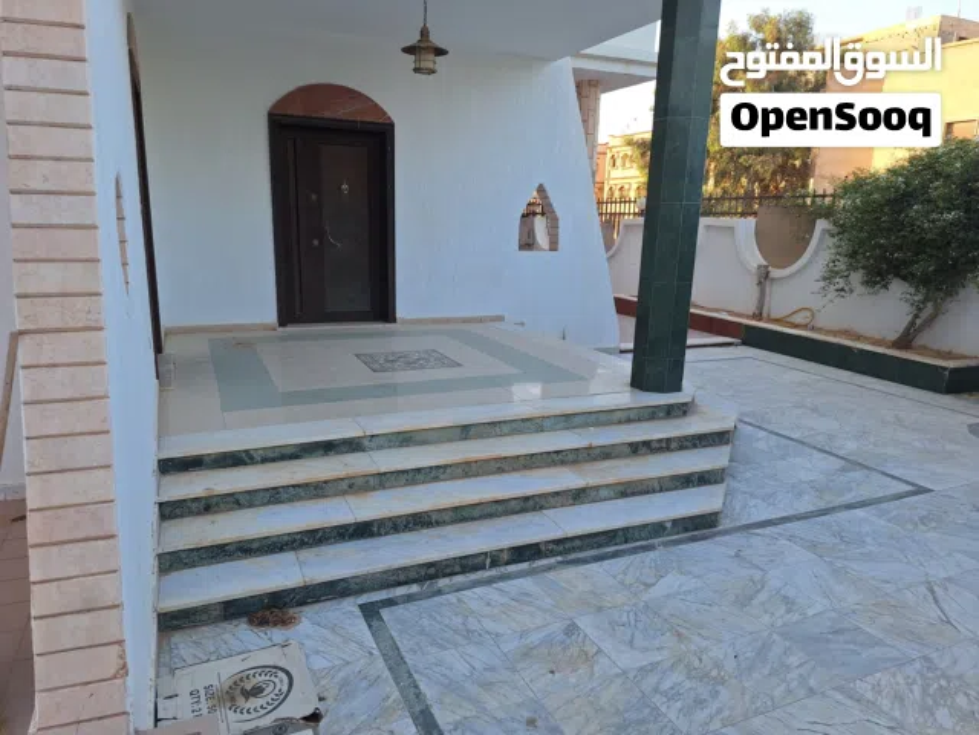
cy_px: 368
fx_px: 650
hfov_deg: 73.9
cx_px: 490
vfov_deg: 58.9
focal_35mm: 23
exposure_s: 1/411
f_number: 1.8
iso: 40
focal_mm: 5.54
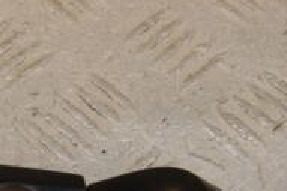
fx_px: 1880
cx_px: 90
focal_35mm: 236
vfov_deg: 5.8
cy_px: 189
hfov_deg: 8.7
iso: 800
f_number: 9
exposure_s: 1/200
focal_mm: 50
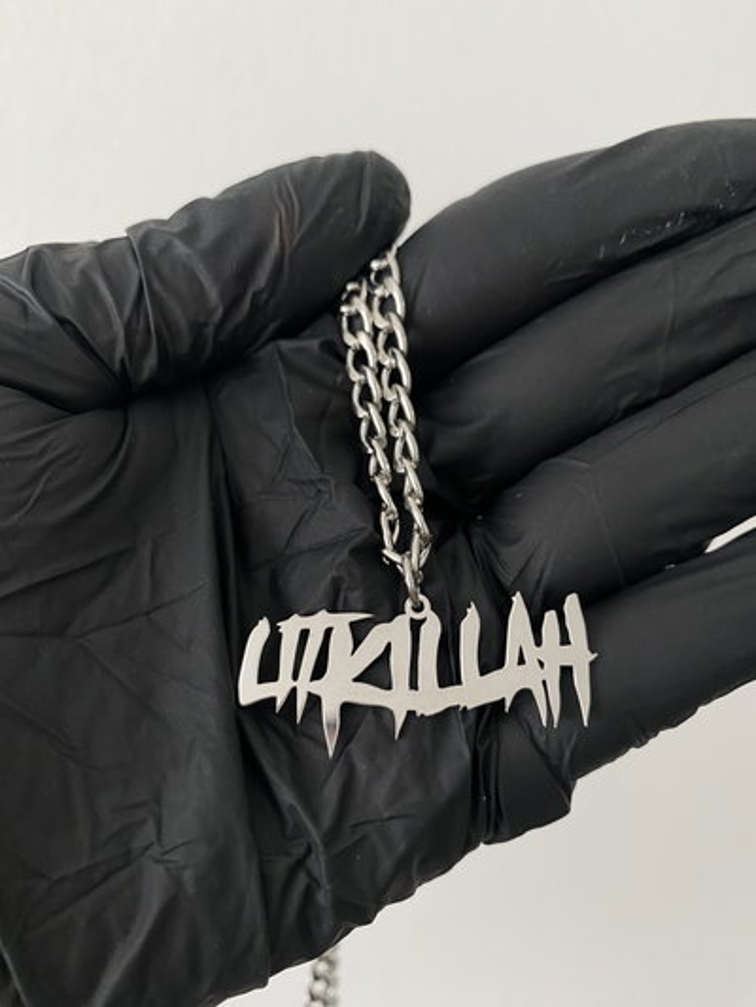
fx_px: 728
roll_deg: -5.9
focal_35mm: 25
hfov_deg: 54.9
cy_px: 504
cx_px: 378
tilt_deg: -11.6
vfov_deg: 69.4
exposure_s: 1/100
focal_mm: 4.25
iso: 125
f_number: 1.8
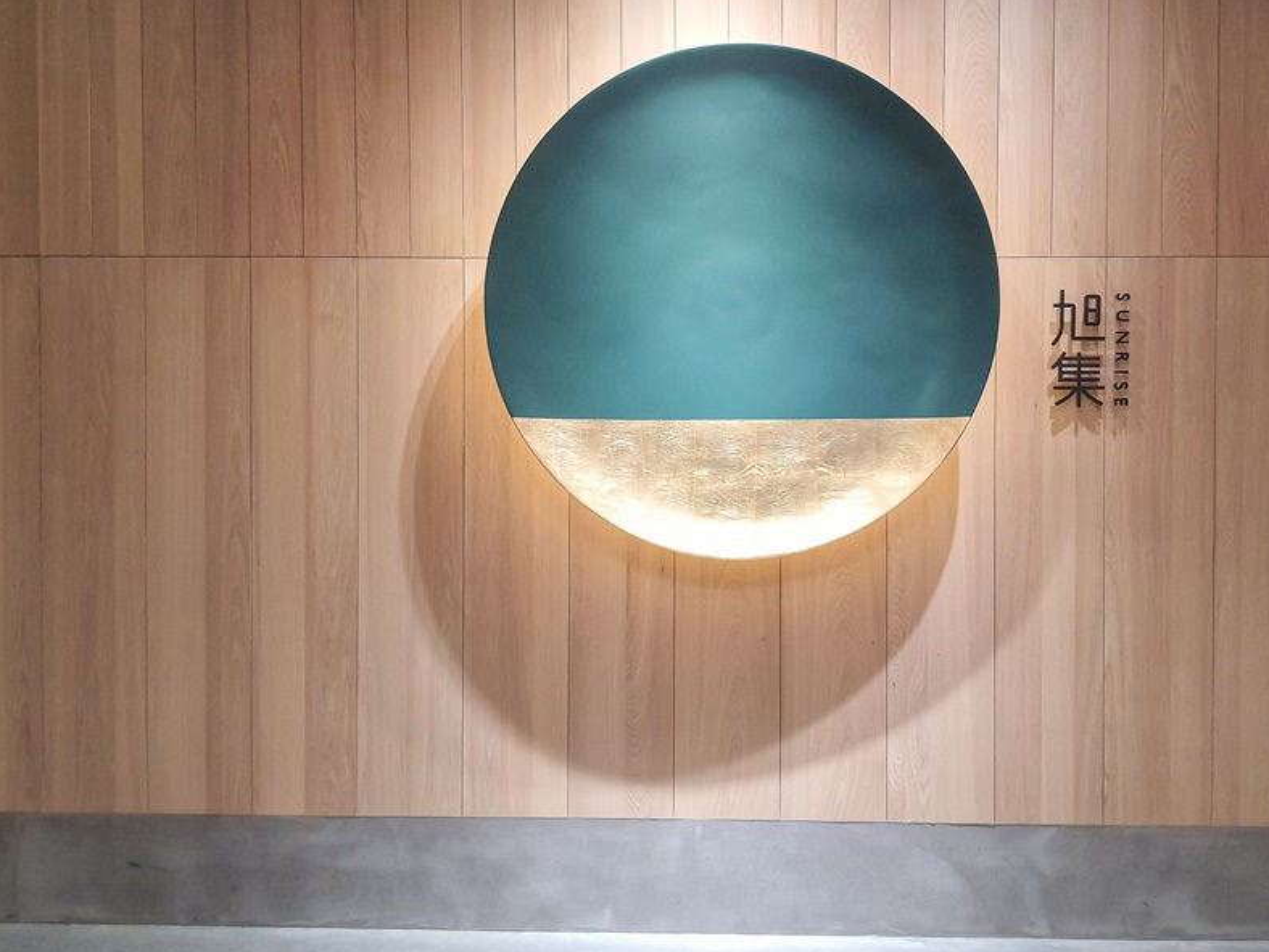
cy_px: 390
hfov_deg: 55.1
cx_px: 725
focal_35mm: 33
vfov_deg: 42.8
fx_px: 1210
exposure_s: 1/40
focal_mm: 4.32
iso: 320
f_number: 1.7
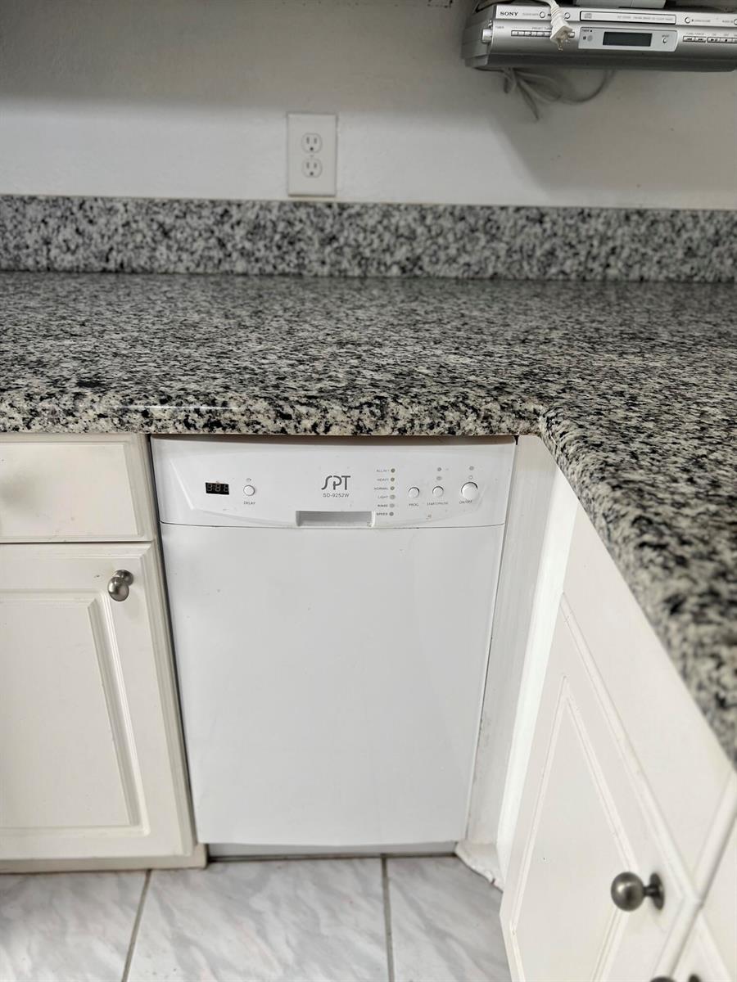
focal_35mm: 26
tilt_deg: -27.3
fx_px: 738
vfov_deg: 67.3
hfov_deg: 53.1
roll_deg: +0.6
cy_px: 491
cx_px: 368
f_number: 1.5
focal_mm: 5.7
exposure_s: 1/120
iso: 50
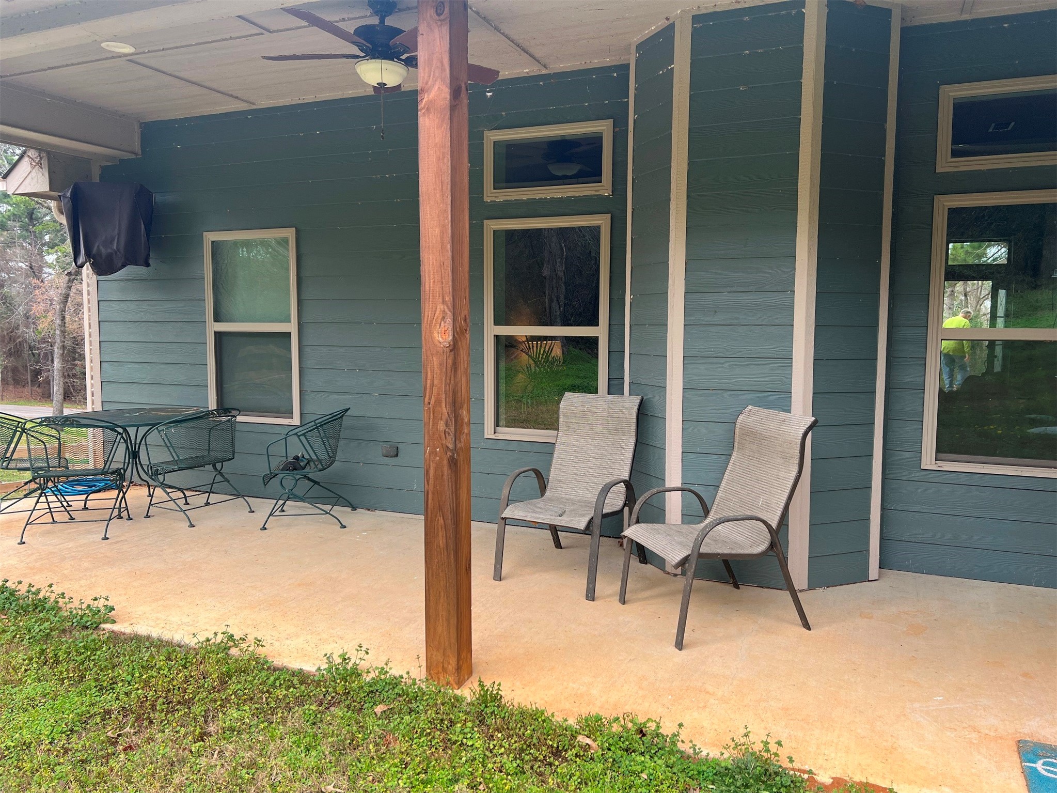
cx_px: 528
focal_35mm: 26
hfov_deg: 67.3
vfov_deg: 53.1
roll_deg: -0.1
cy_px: 396
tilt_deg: -5.2
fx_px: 794
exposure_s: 1/635
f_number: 1.5
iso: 50
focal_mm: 5.7
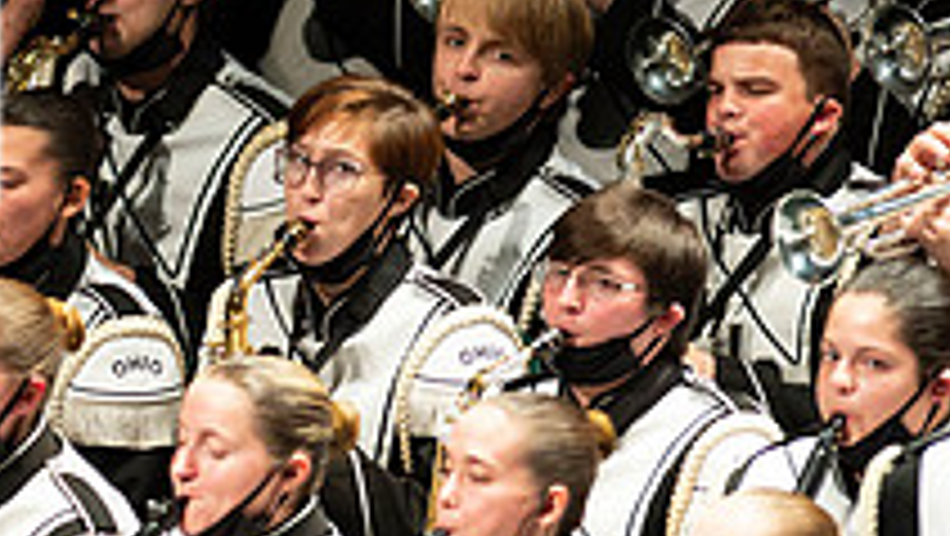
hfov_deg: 2.5
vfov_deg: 1.4
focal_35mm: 864
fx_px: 21778
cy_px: 131
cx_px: -338
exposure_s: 1/500
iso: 3200
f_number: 2.8
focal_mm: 300
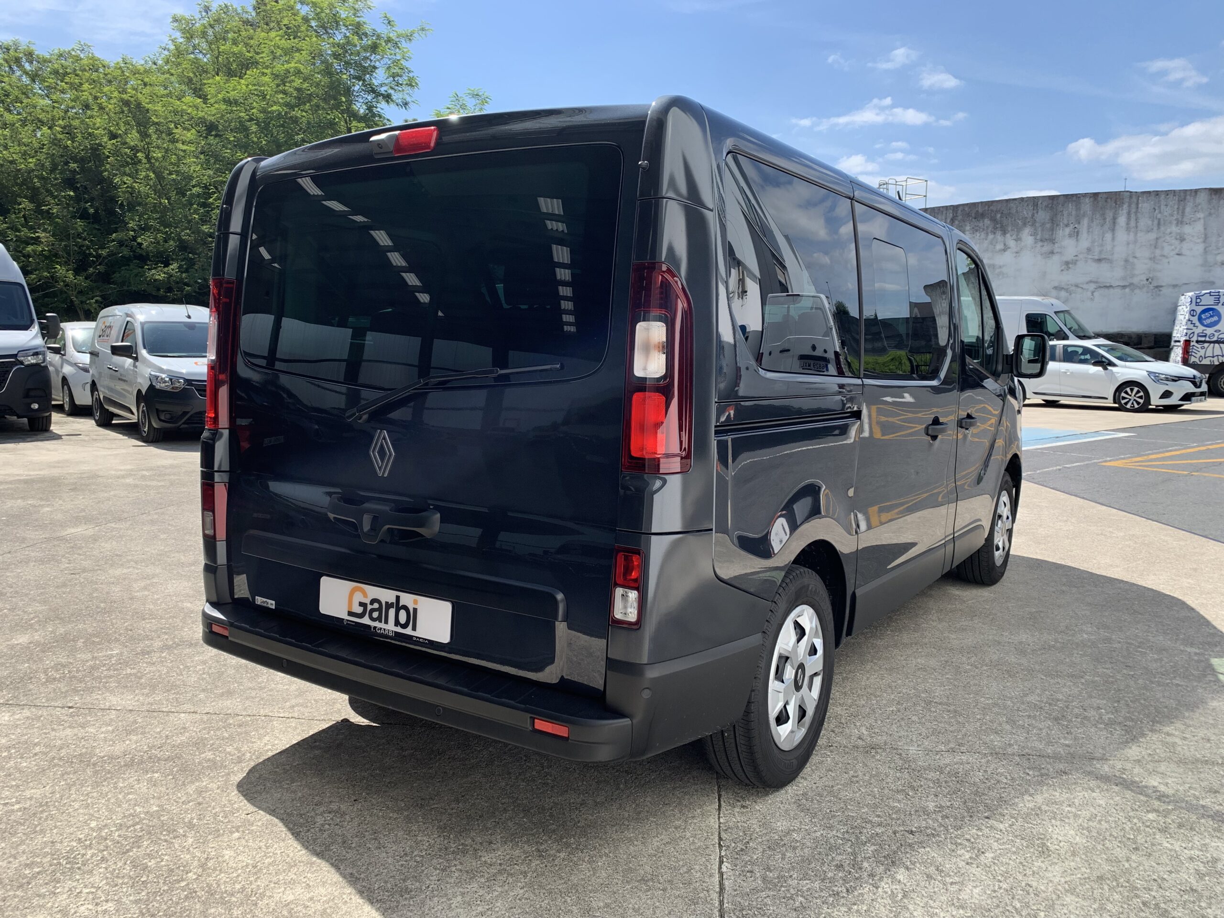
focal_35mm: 26
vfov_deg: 53.1
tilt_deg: -6.0
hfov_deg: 67.3
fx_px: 919
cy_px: 459
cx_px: 612
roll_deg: -1.3
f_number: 1.8
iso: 25
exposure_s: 1/1205
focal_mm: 4.25
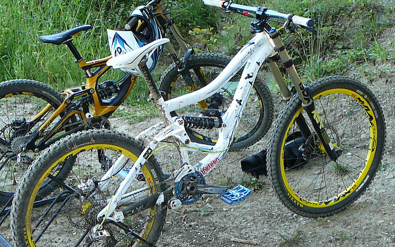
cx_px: 191
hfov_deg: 25.2
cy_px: 155
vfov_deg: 15.9
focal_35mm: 82
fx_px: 883
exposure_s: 1/50
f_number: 3.2
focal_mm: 6.7
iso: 100
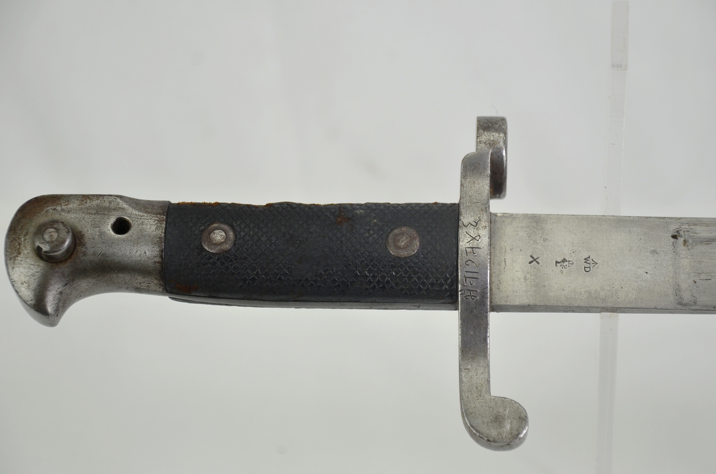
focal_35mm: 105
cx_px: 358
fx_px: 2084
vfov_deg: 13.0
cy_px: 237
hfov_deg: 19.5
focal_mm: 70
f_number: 5.3
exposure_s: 1/250
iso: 450
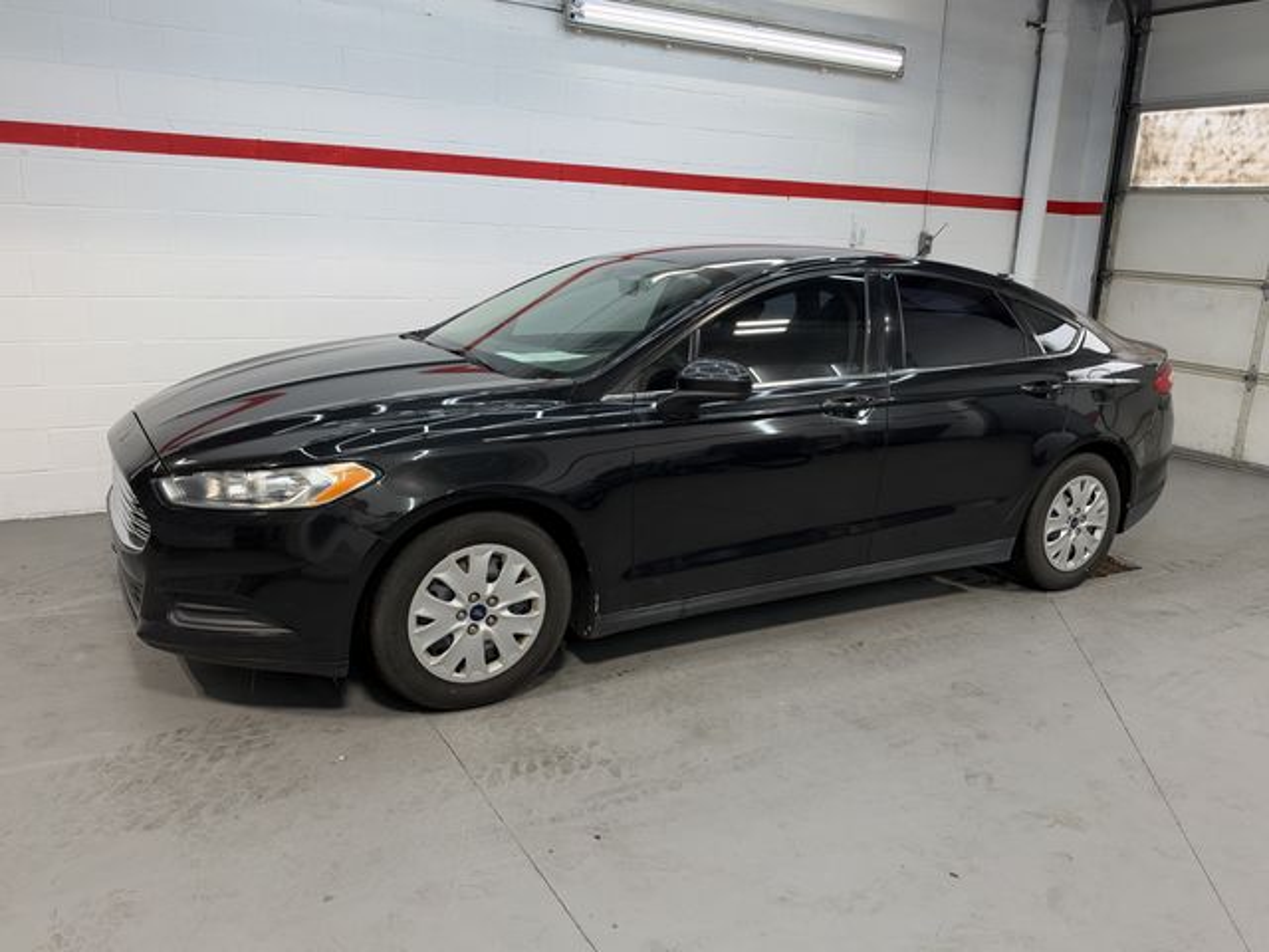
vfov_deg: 53.1
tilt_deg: -13.9
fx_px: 953
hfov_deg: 67.3
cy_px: 476
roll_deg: -2.8
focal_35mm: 26
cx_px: 634
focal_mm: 6.93
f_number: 1.8
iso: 50
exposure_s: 1/137
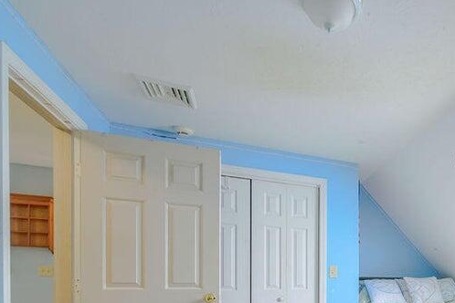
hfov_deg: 55.9
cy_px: 284
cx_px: 429
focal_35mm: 27
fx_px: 341
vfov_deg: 43.0
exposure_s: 1/20
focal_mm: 14
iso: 320
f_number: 8
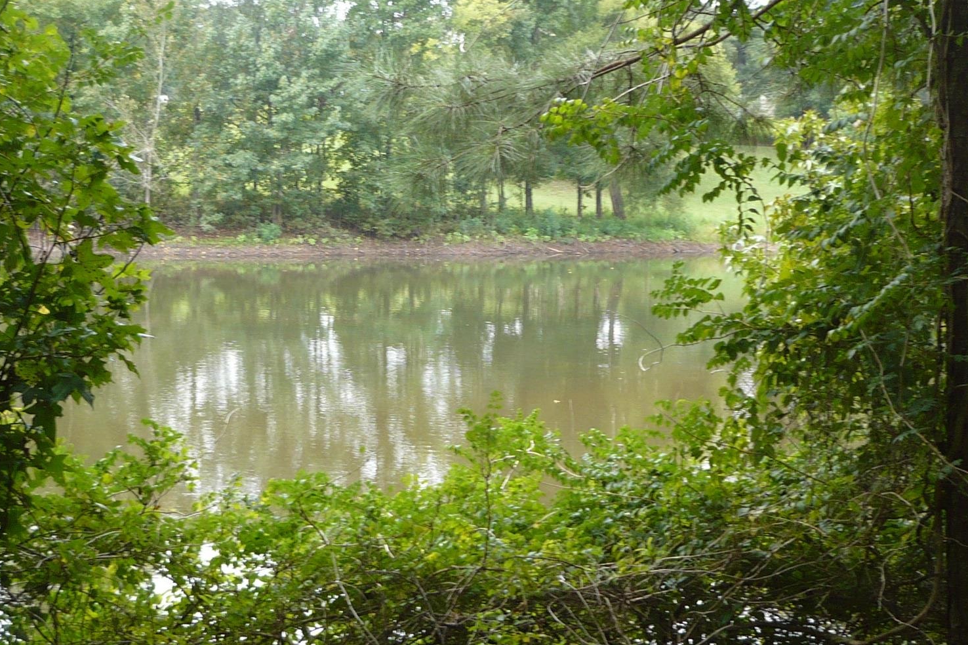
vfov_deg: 21.9
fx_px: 1667
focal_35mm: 62
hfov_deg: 32.4
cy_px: 294
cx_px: 462
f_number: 2.9
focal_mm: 6
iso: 100
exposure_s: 1/125
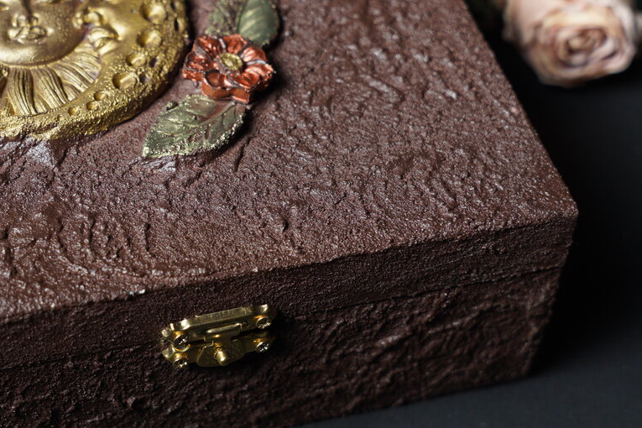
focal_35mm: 98
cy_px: 136
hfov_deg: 20.5
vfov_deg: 13.9
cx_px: 128
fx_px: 1755
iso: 640
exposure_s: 1/50
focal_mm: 50.2
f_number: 5
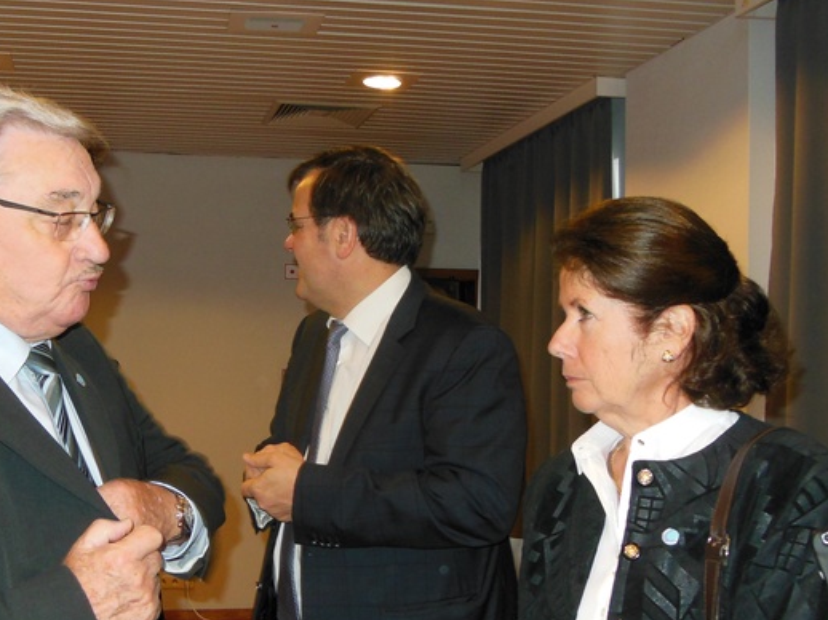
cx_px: 289
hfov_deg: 36.5
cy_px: 361
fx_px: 1243
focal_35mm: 52
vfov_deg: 28.0
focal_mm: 6
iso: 320
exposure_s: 1/30
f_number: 3.9
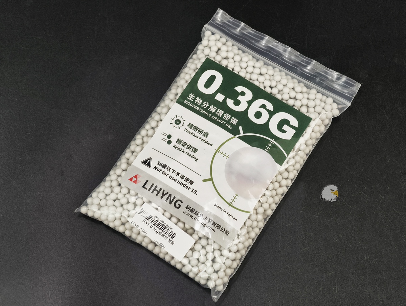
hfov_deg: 23.0
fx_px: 999
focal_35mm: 85
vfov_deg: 17.4
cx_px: 203
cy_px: 153
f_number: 2.67
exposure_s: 1/40
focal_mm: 22.48
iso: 511
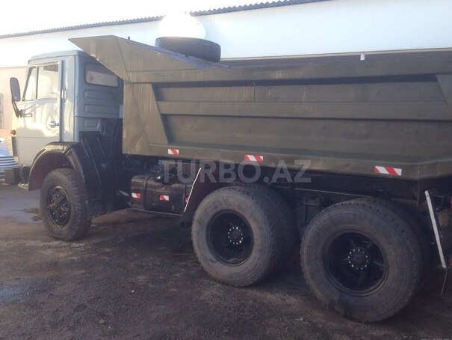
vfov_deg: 39.7
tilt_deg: -6.4
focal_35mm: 36
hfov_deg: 51.3
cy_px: 171
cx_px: 235
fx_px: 470
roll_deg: -1.7
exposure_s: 1/149
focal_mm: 4.12
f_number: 2.4
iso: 50
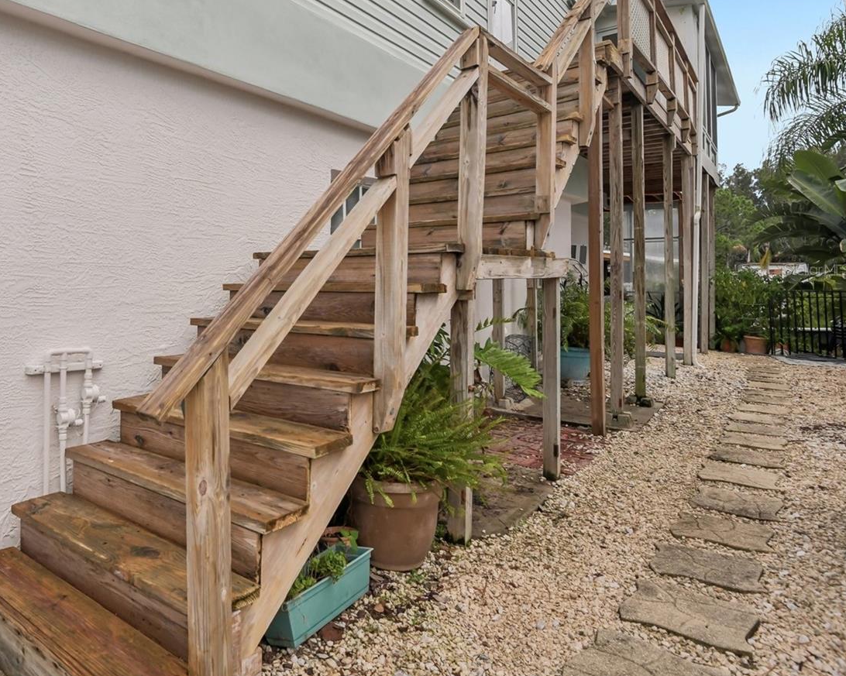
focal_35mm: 22
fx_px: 551
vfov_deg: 62.5
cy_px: 269
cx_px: 233
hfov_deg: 71.0
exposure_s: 1/250
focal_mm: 16
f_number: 8
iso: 400
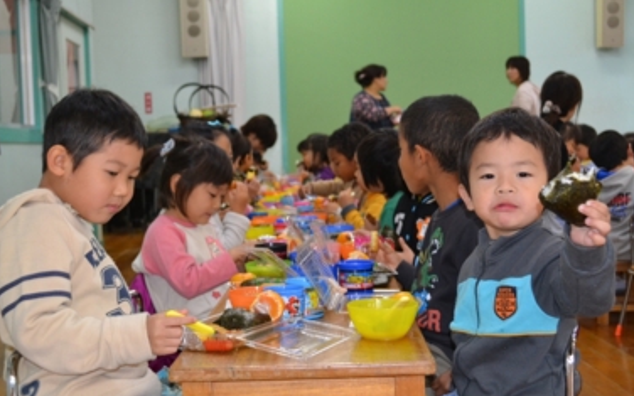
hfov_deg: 38.9
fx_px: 898
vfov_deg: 24.9
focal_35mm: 52
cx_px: 334
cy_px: 198
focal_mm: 32
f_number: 4.8
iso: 1250
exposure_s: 1/60
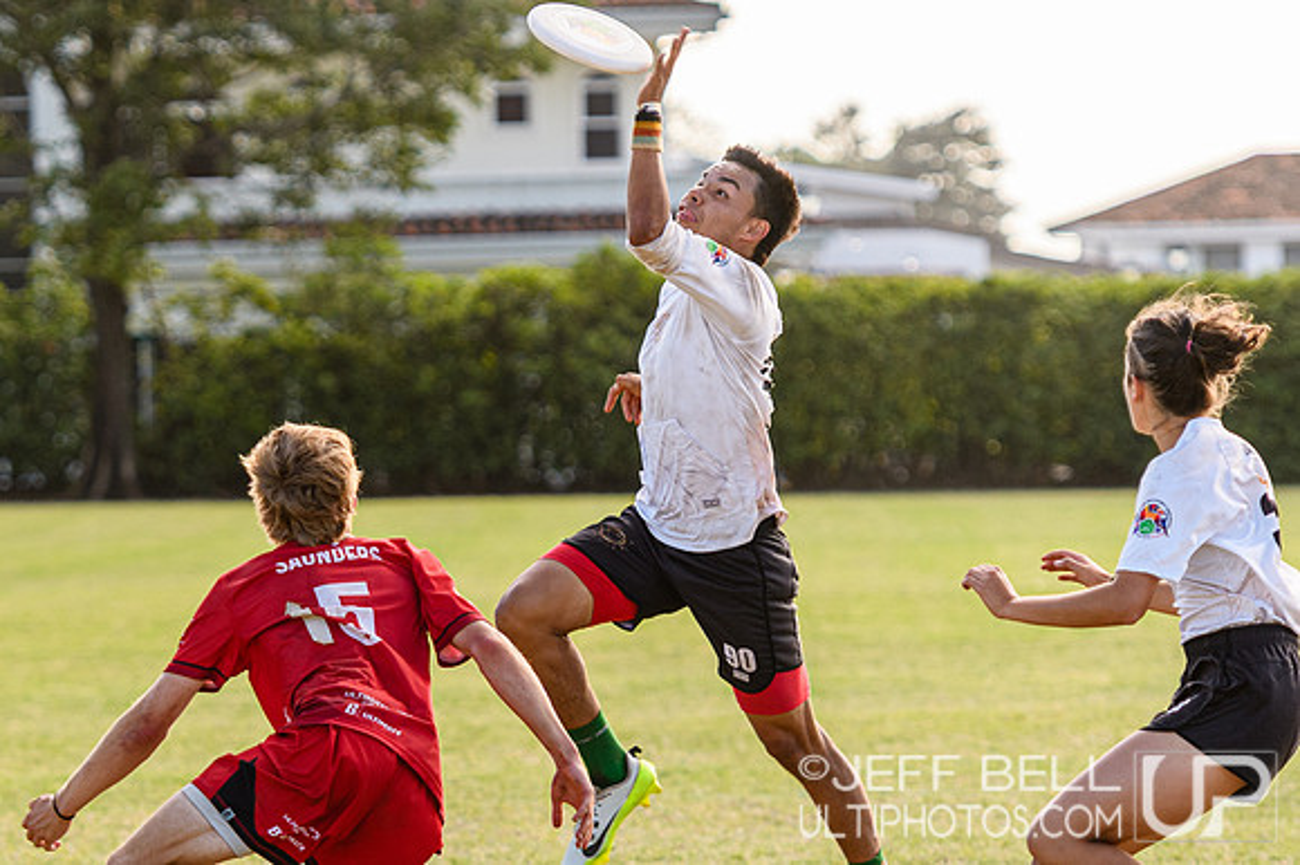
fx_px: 11472
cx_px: 360
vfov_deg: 4.3
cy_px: 613
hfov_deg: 6.5
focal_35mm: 318
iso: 160
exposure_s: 1/1000
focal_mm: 122
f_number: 3.2
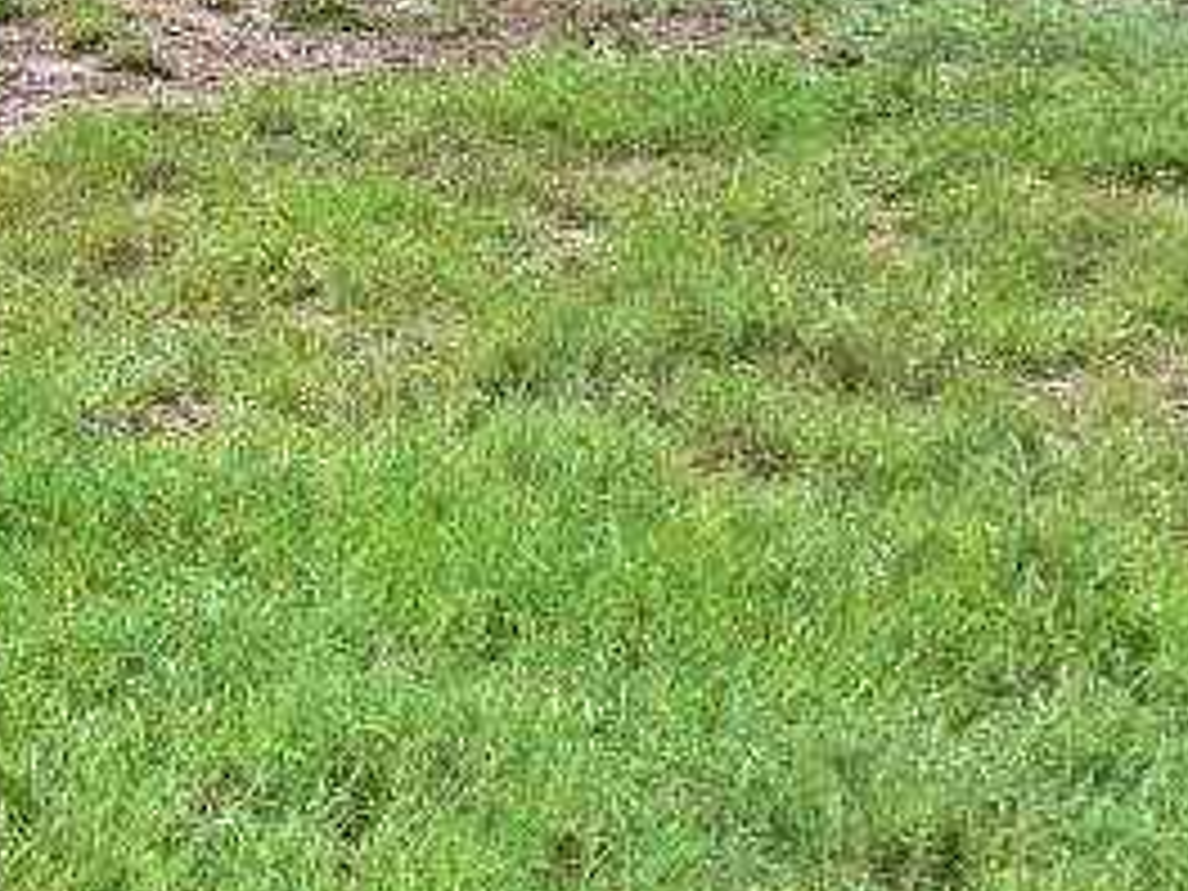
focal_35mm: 97
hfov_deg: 19.2
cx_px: -212
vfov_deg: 14.5
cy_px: -342
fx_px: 3329
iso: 80
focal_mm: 4.5
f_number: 2.5
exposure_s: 1/1000
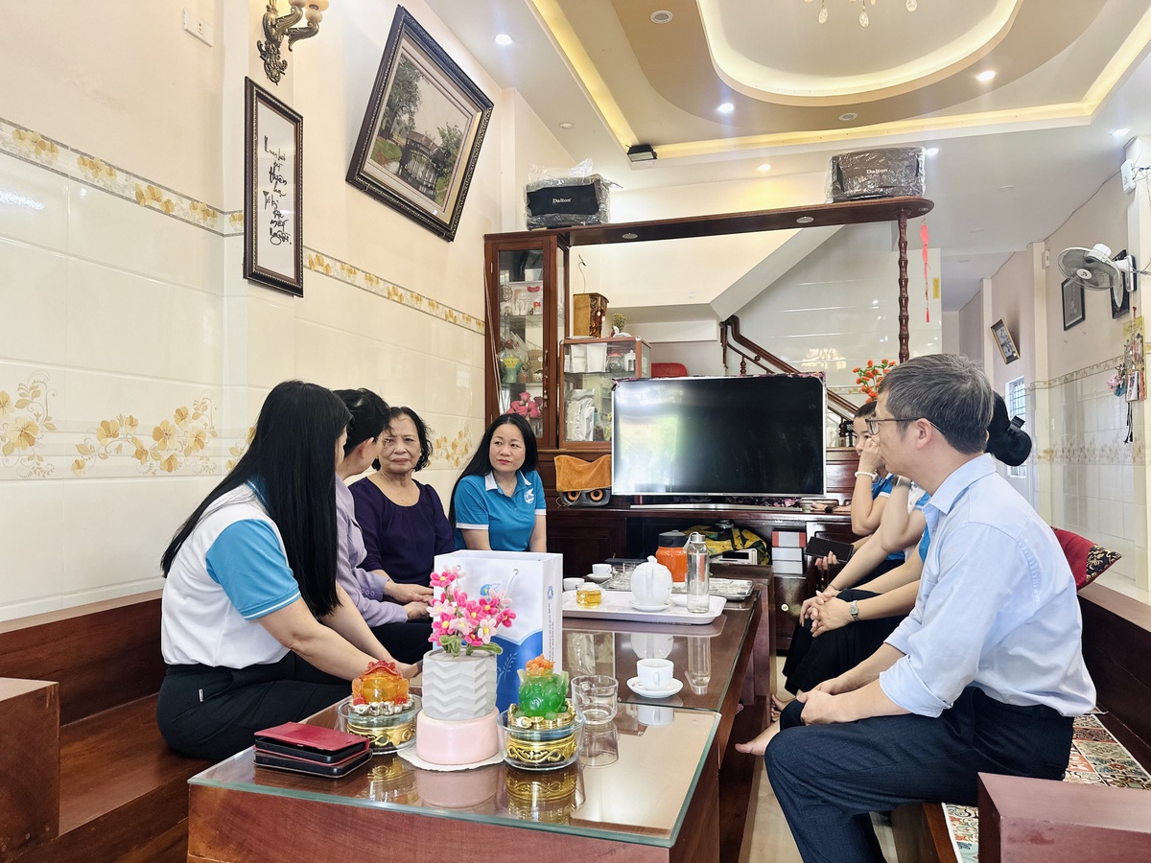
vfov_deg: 56.8
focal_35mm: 24
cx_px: 576
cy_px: 432
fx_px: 798
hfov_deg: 71.6
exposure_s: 1/50
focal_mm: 6.86
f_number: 1.78
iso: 160
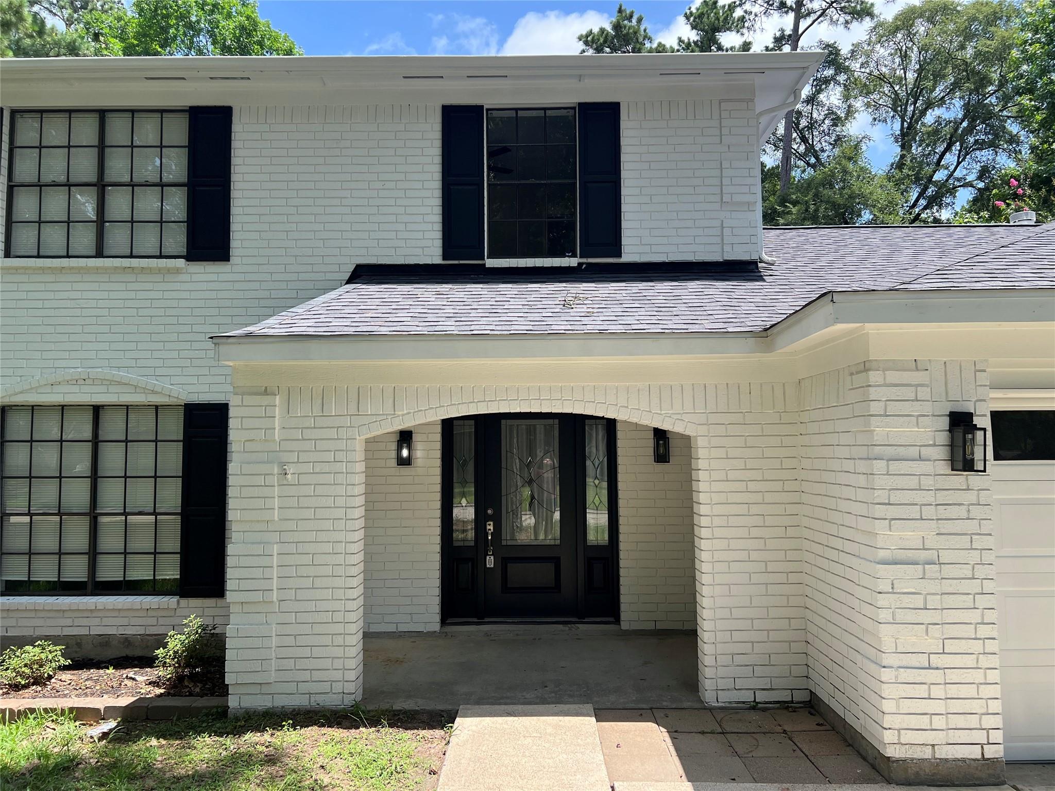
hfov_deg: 67.3
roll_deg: +1.4
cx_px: 528
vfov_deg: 53.1
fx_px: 792
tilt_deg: +5.3
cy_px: 396
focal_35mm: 26
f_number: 1.5
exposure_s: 1/1449
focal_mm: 5.7
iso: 50
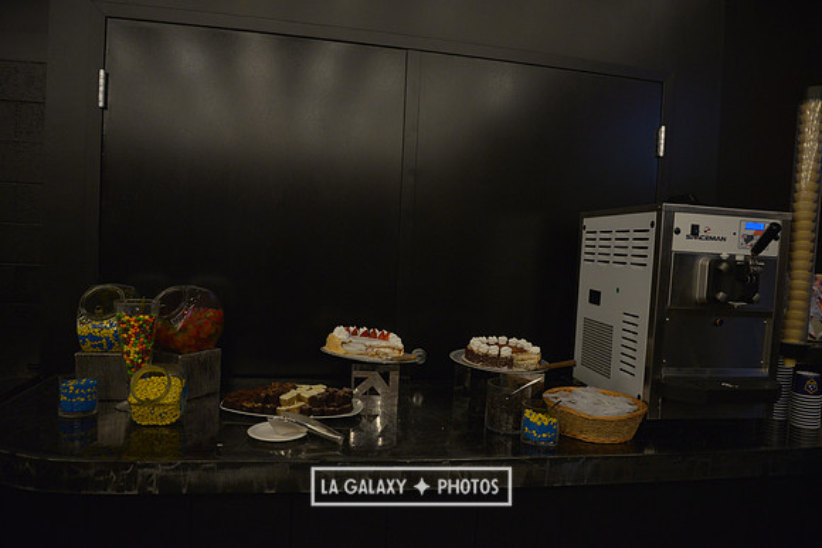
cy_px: 274
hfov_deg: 73.7
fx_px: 548
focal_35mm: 24
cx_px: 411
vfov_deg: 53.2
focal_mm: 24
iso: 1600
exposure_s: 1/400
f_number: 2.8
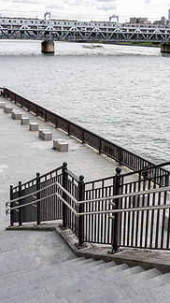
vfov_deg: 43.5
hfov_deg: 25.3
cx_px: 114
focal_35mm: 47
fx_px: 377
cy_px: 121
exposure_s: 1/250
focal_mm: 24
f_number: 8
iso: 160
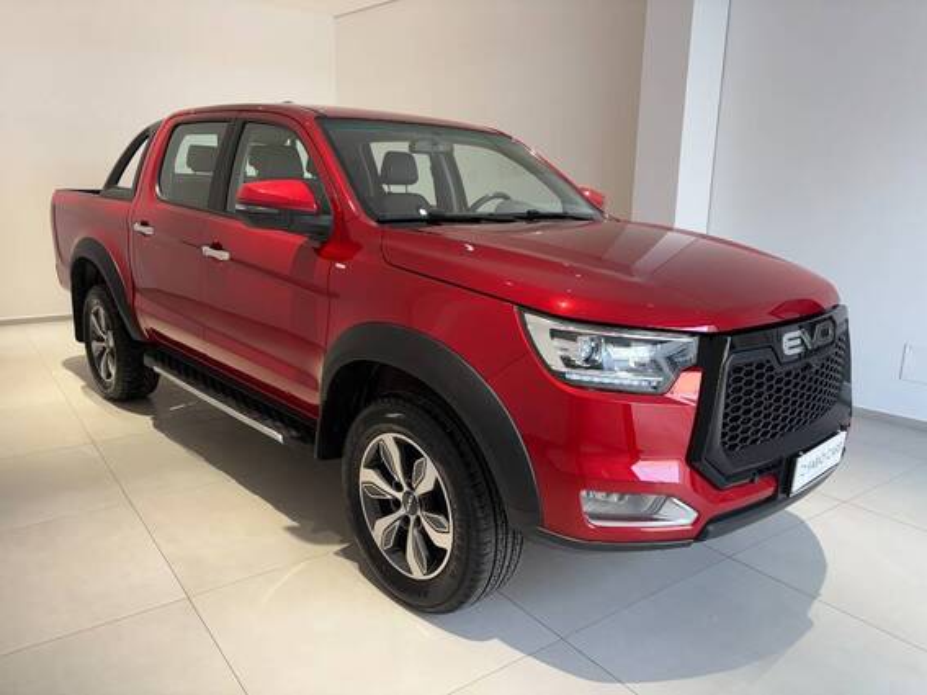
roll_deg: -0.8
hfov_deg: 67.3
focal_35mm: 26
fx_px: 696
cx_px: 464
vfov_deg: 53.0
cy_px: 348
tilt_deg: -12.5
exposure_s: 1/100
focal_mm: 5.96
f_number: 1.6
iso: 40
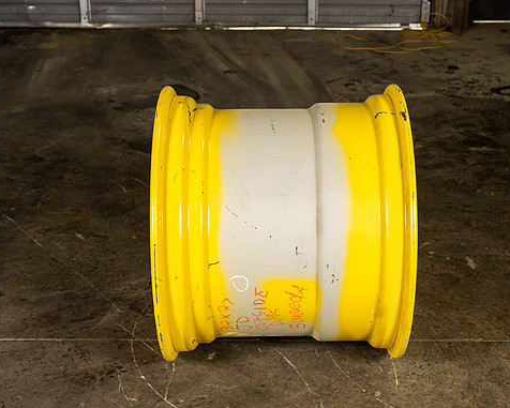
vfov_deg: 27.1
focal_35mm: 56
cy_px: 206
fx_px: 845
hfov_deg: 33.5
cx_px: 283
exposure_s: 1/100
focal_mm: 49
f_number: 5.6
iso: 500
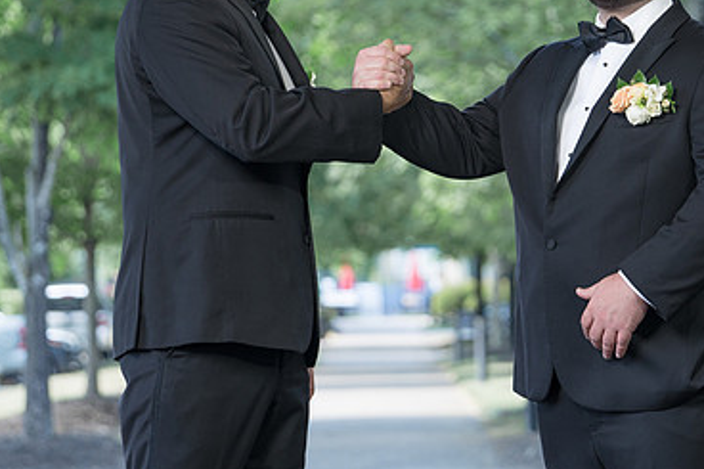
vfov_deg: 8.1
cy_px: 127
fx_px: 3303
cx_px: 408
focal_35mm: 169
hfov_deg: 12.2
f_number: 4
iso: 250
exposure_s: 1/250
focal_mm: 104
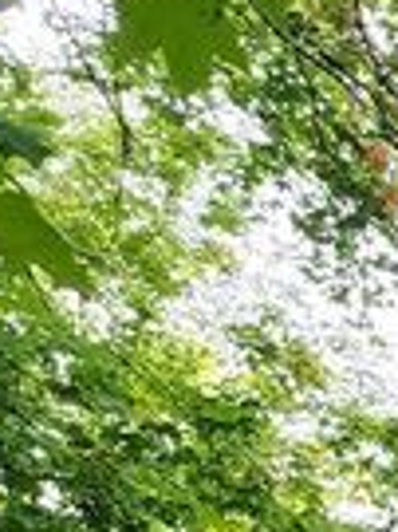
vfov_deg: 10.6
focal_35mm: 175
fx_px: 2687
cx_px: 1836
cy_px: 950
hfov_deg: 6.2
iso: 100
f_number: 1.8
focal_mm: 6.4
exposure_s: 1/180
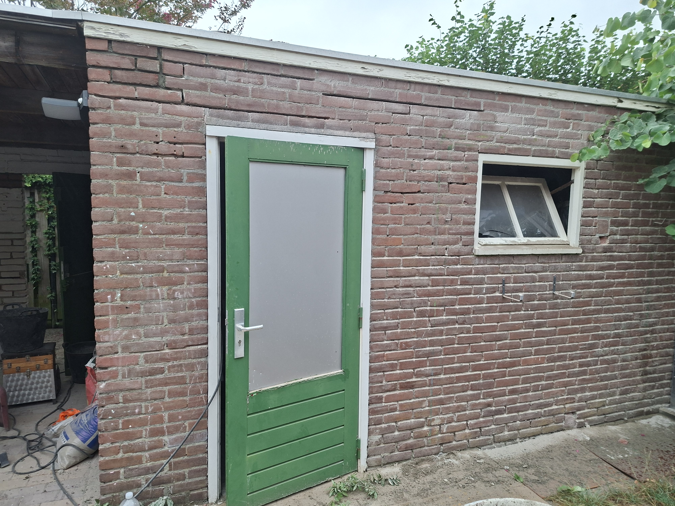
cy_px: 253
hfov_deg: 73.9
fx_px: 448
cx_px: 338
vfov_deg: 58.9
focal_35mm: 23
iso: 50
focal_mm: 5.54
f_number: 1.8
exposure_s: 1/100
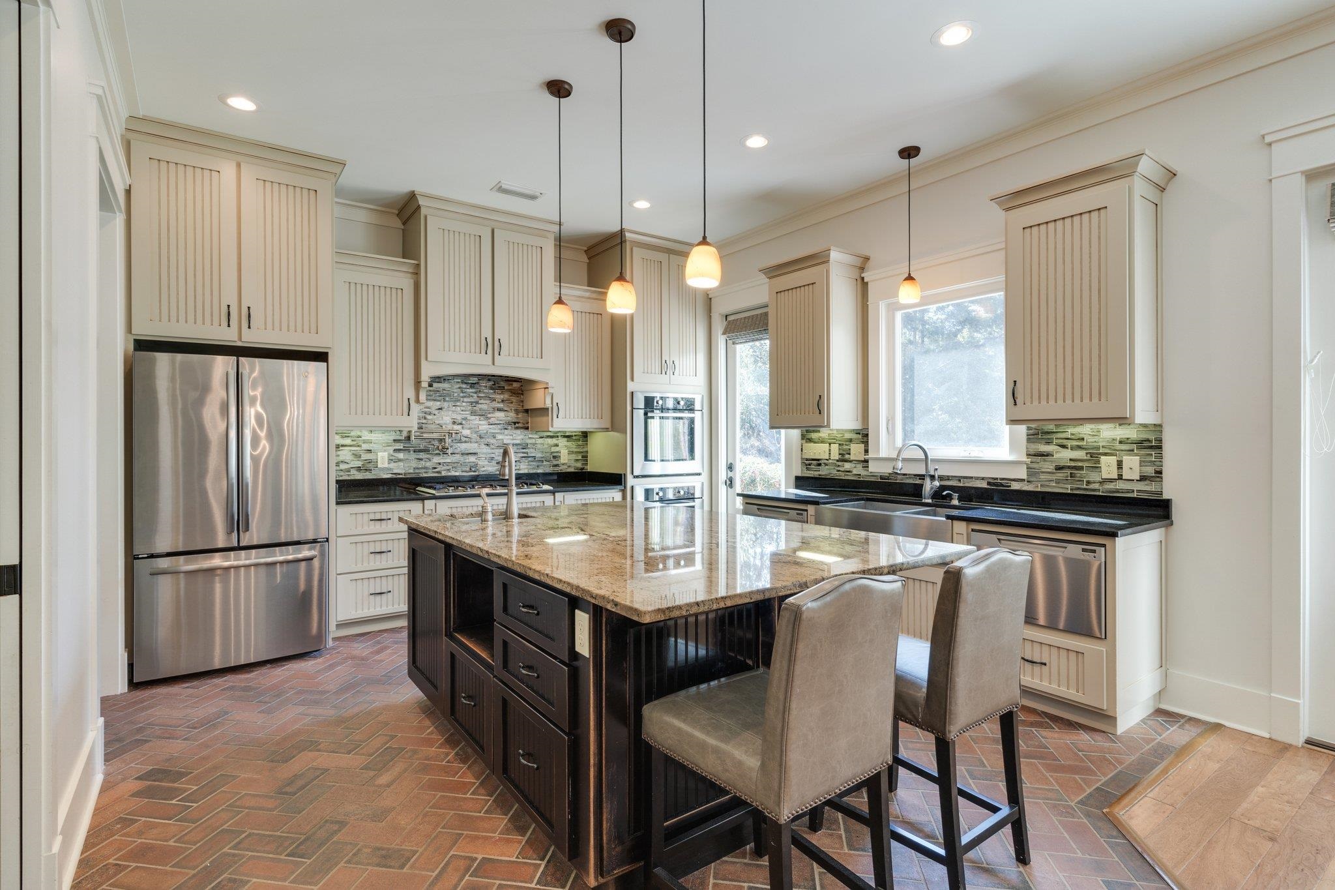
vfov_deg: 70.4
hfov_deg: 93.3
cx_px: 668
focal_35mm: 17
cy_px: 445
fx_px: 630
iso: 100
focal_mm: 17
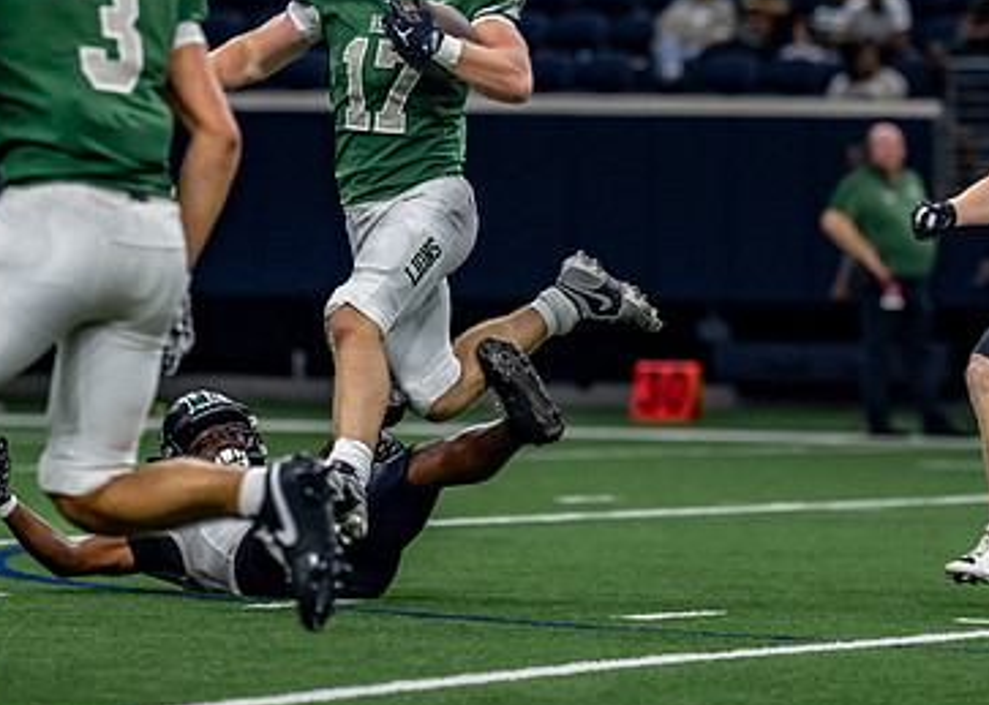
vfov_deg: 4.3
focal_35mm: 334
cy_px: 97
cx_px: 592
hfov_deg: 6.0
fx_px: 9378
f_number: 2.8
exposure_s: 1/1000
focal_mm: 149
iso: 1250
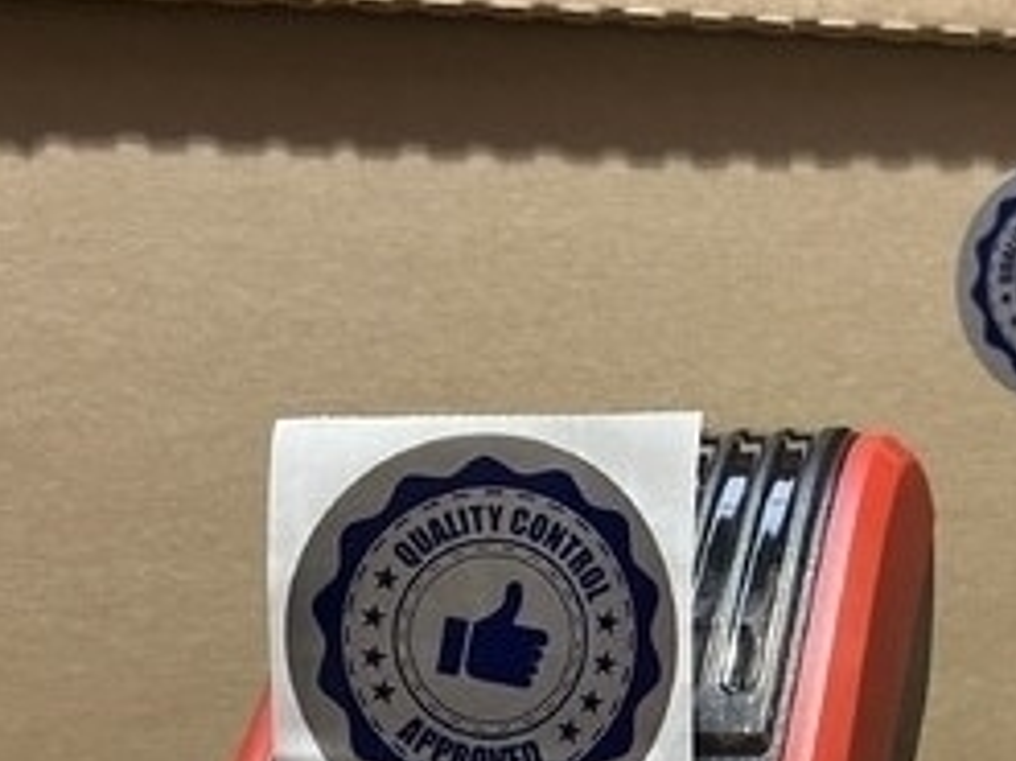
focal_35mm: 58
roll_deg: +1.0
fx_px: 1702
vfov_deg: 24.7
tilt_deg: -5.8
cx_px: 716
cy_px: 642
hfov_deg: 32.8
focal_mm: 5.7
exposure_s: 1/50
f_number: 1.5
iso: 320
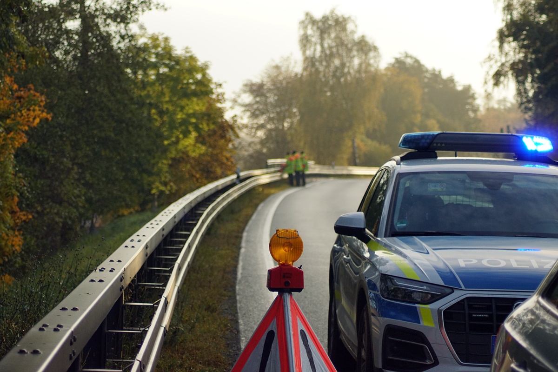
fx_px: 1976
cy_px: 186
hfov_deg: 16.1
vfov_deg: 10.8
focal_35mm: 128
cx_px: 279
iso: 500
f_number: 4
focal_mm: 85
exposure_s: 1/2000
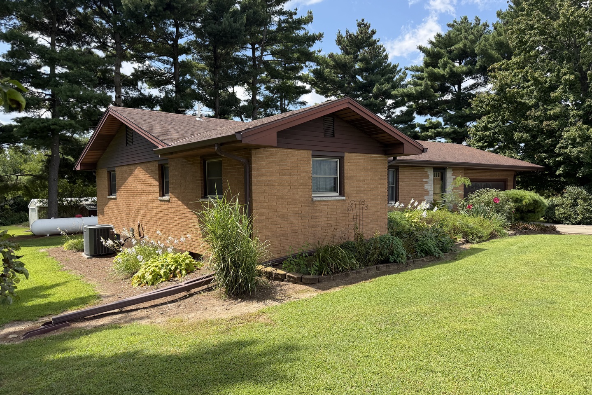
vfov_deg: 51.3
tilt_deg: -2.9
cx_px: 296
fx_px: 411
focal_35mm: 25
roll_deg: -0.3
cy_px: 204
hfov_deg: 71.5
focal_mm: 6.76
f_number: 1.78
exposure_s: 1/2053
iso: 100
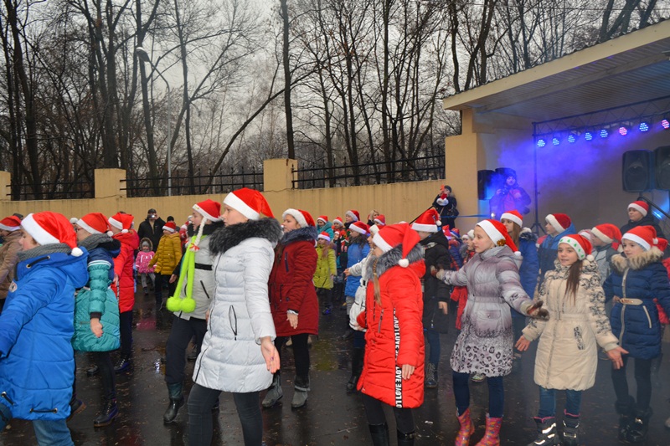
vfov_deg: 43.6
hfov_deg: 61.9
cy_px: 223
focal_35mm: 30
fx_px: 558
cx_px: 335
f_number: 5.6
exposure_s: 1/30
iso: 200
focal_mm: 20
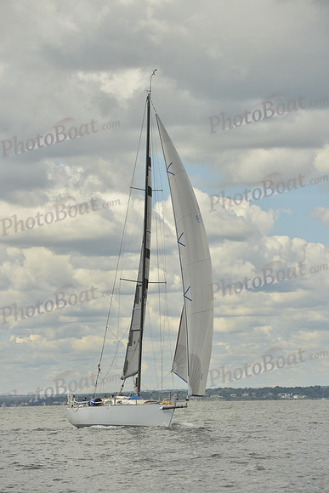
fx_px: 1849
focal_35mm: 135
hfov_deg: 10.2
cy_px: 246
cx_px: 164
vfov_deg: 15.2
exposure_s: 1/1000
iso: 200
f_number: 8
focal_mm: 135
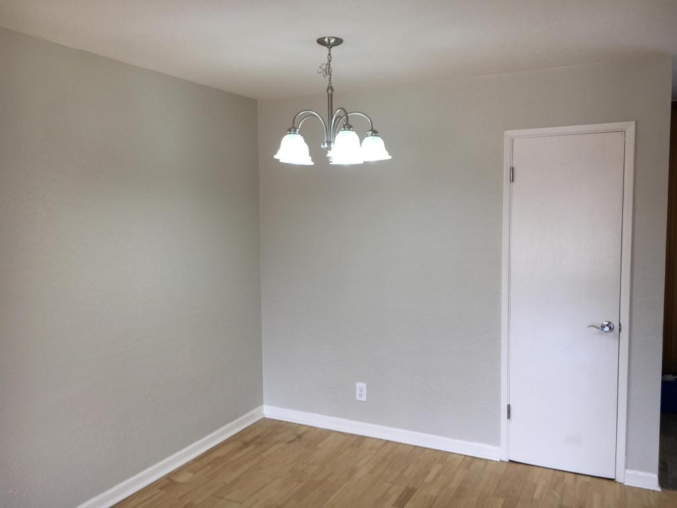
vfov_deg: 48.2
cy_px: 254
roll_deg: +0.2
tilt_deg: -5.9
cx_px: 338
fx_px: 567
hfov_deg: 61.7
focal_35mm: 29
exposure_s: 1/60
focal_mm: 4.15
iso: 25
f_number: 2.2
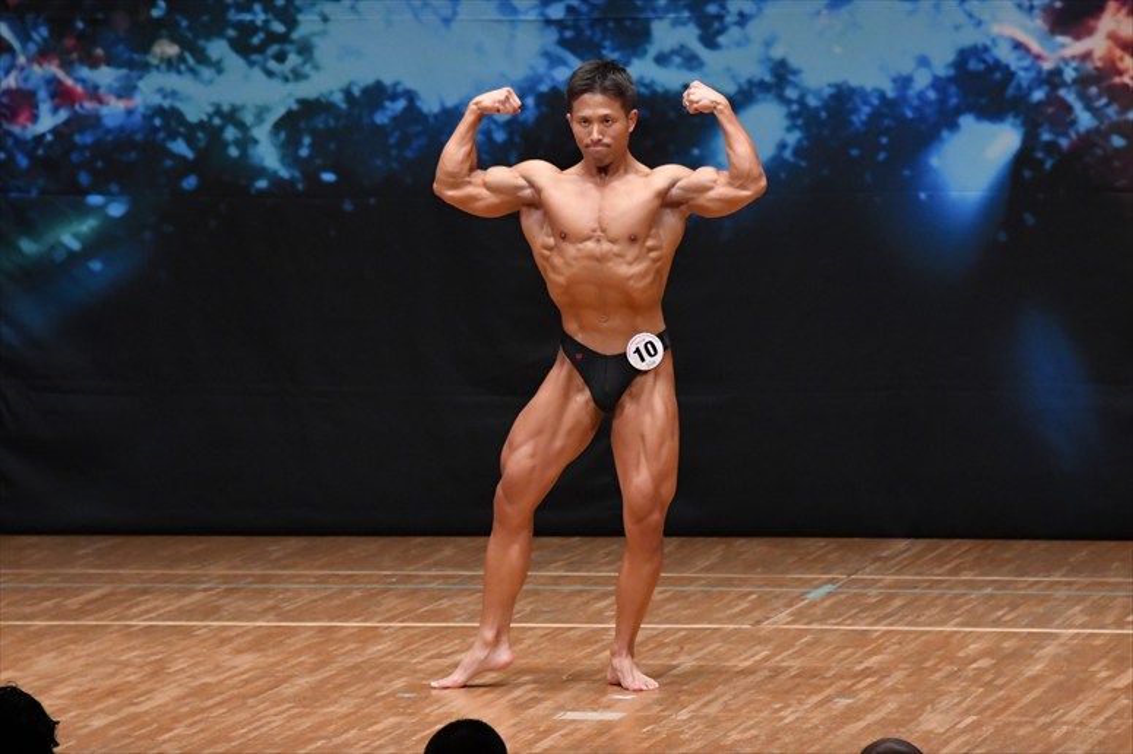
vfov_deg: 5.1
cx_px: 566
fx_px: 8493
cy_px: 377
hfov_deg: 7.6
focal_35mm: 270
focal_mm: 180
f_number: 5.6
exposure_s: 1/400
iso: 5000
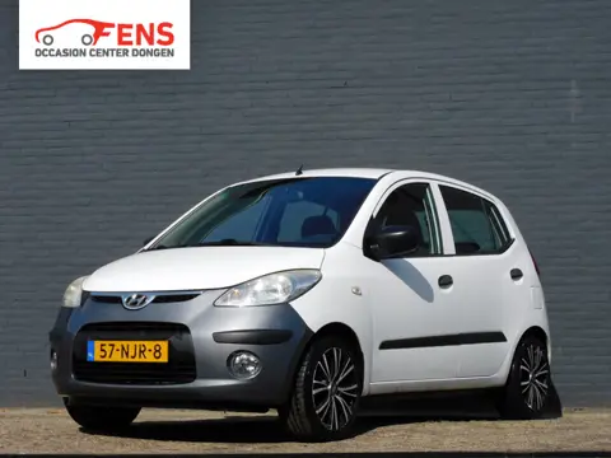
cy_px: 229
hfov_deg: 23.0
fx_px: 1500
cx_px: 306
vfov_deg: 17.4
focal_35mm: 85
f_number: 4.5
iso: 125
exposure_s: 1/1250
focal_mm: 15.2
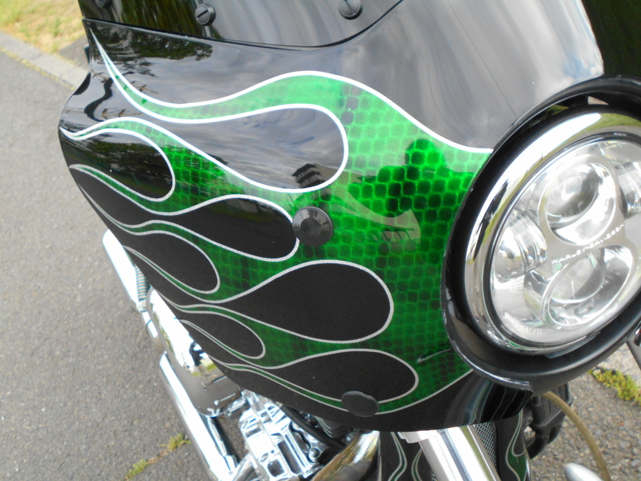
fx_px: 815
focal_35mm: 44
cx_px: 320
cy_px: 240
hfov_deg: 42.9
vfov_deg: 32.9
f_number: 4.2
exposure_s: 1/250
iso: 320
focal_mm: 7.7
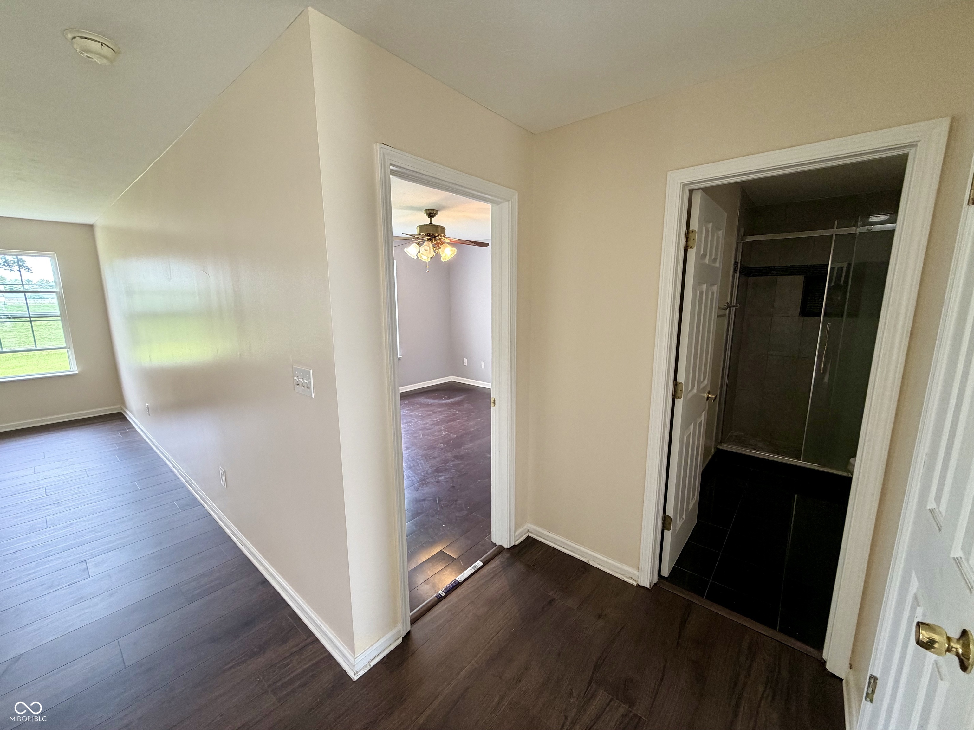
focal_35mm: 14
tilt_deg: -10.3
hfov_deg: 102.1
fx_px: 394
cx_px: 487
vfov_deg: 85.7
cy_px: 365
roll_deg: +0.5
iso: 200
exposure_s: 1/60
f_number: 2.2
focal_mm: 2.22
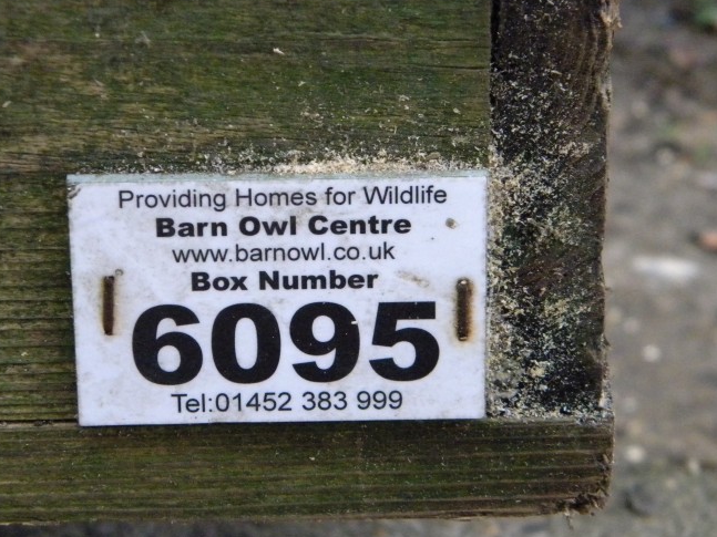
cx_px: 306
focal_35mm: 133
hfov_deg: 14.8
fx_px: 2754
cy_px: 306
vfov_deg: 11.1
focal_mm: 19
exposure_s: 1/132
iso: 800
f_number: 4.7
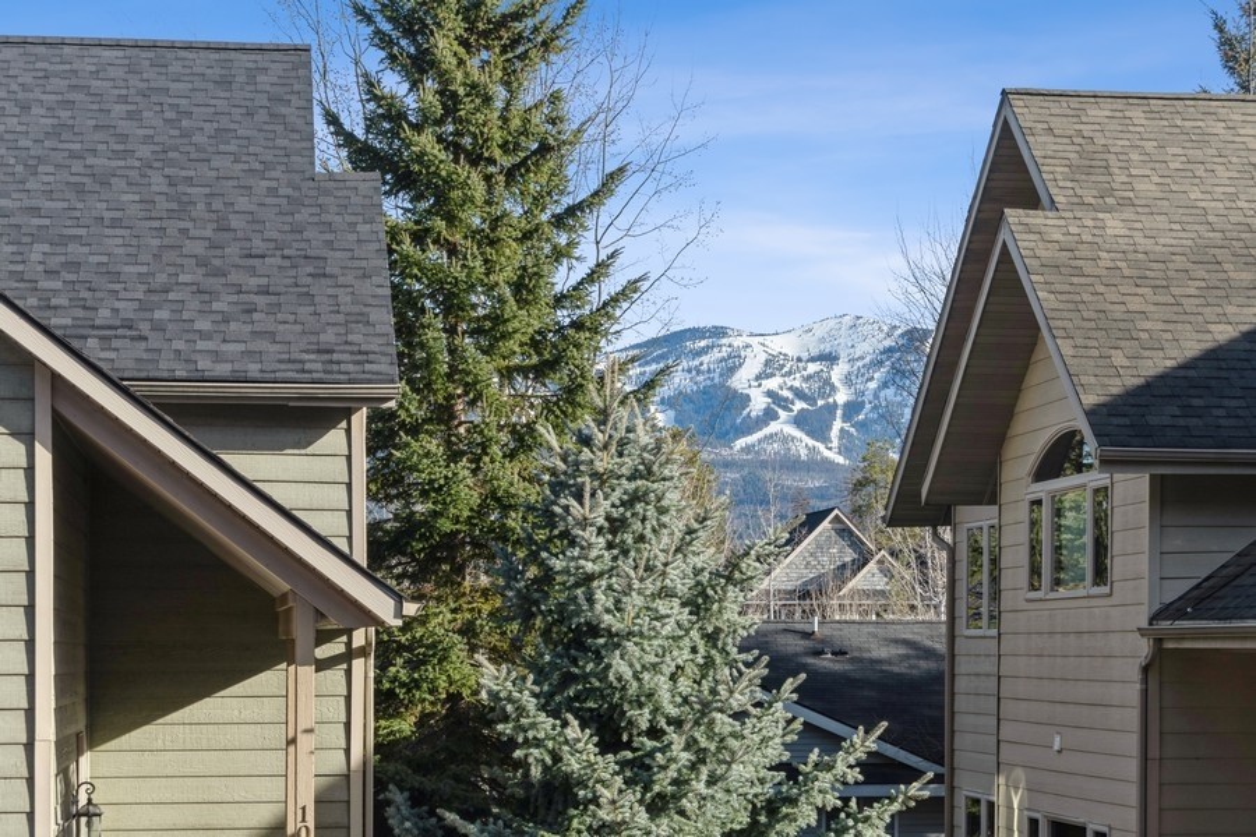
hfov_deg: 24.8
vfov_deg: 16.7
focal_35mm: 82
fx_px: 2861
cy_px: 418
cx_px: 628
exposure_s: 1/320
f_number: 6.3
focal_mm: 55
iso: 100
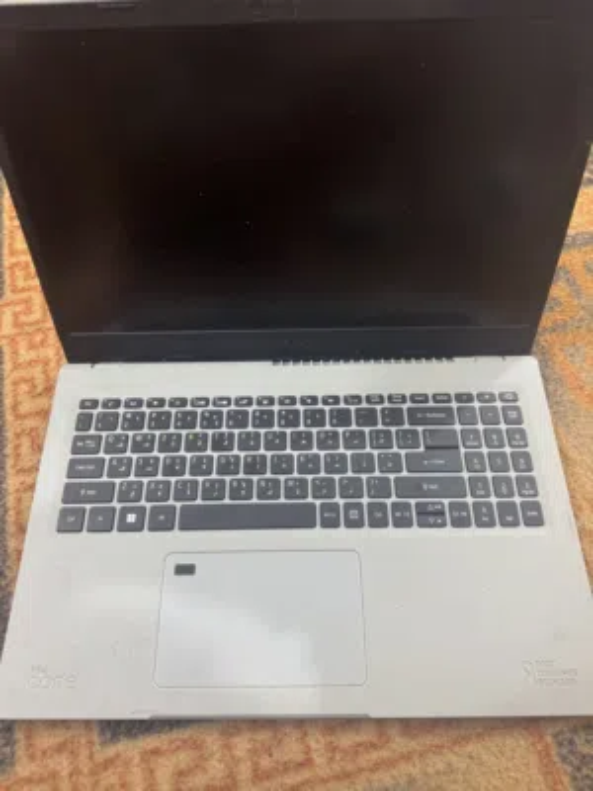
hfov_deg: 56.8
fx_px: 548
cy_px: 396
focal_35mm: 24
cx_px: 296
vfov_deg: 71.6
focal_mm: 6.76
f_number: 1.78
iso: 160
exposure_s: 1/50
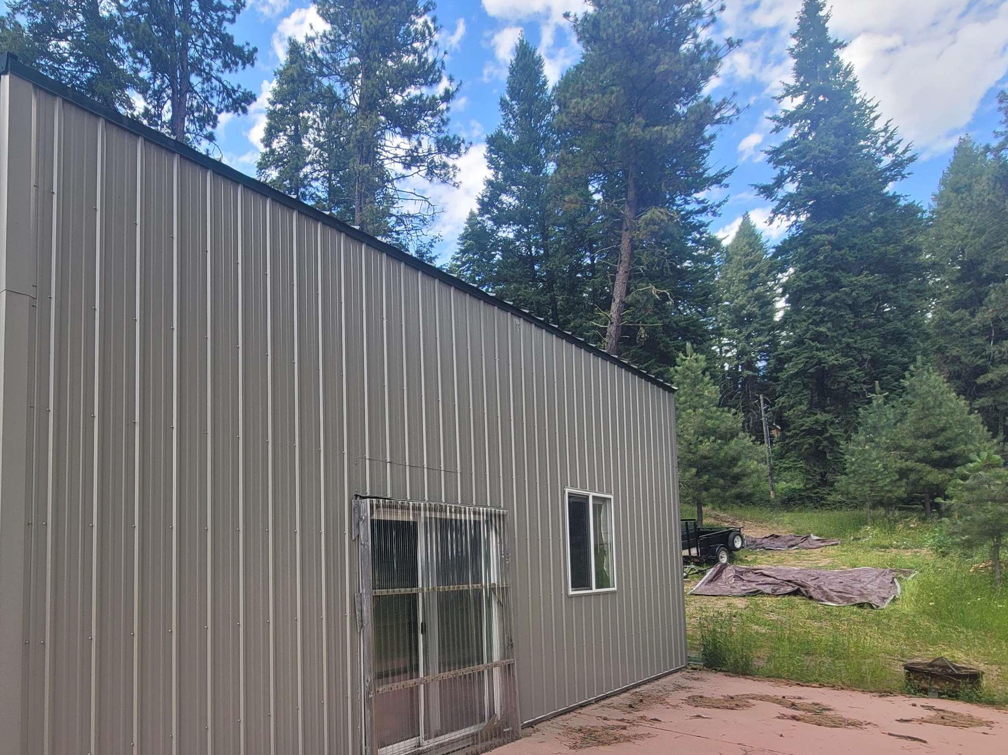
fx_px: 553
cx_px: 377
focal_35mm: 19
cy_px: 524
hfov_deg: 83.0
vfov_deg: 66.2
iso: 64
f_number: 2.2
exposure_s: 1/508
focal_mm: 2.2
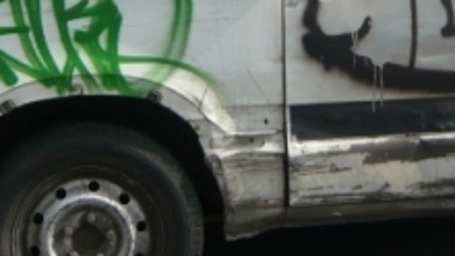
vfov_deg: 10.0
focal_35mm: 119
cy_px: -91
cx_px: 391
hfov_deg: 17.8
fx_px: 1436
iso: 100
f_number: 2.9
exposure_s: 1/500
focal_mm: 4.9
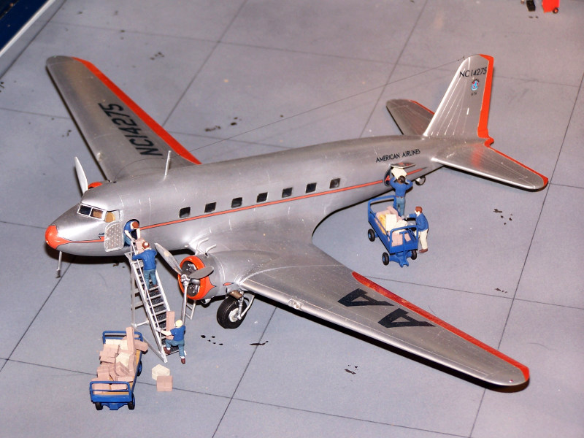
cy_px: 219
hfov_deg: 16.8
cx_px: 292
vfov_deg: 12.7
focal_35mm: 117
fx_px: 1974
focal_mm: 19.4
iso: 80
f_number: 3.2
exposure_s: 1/90
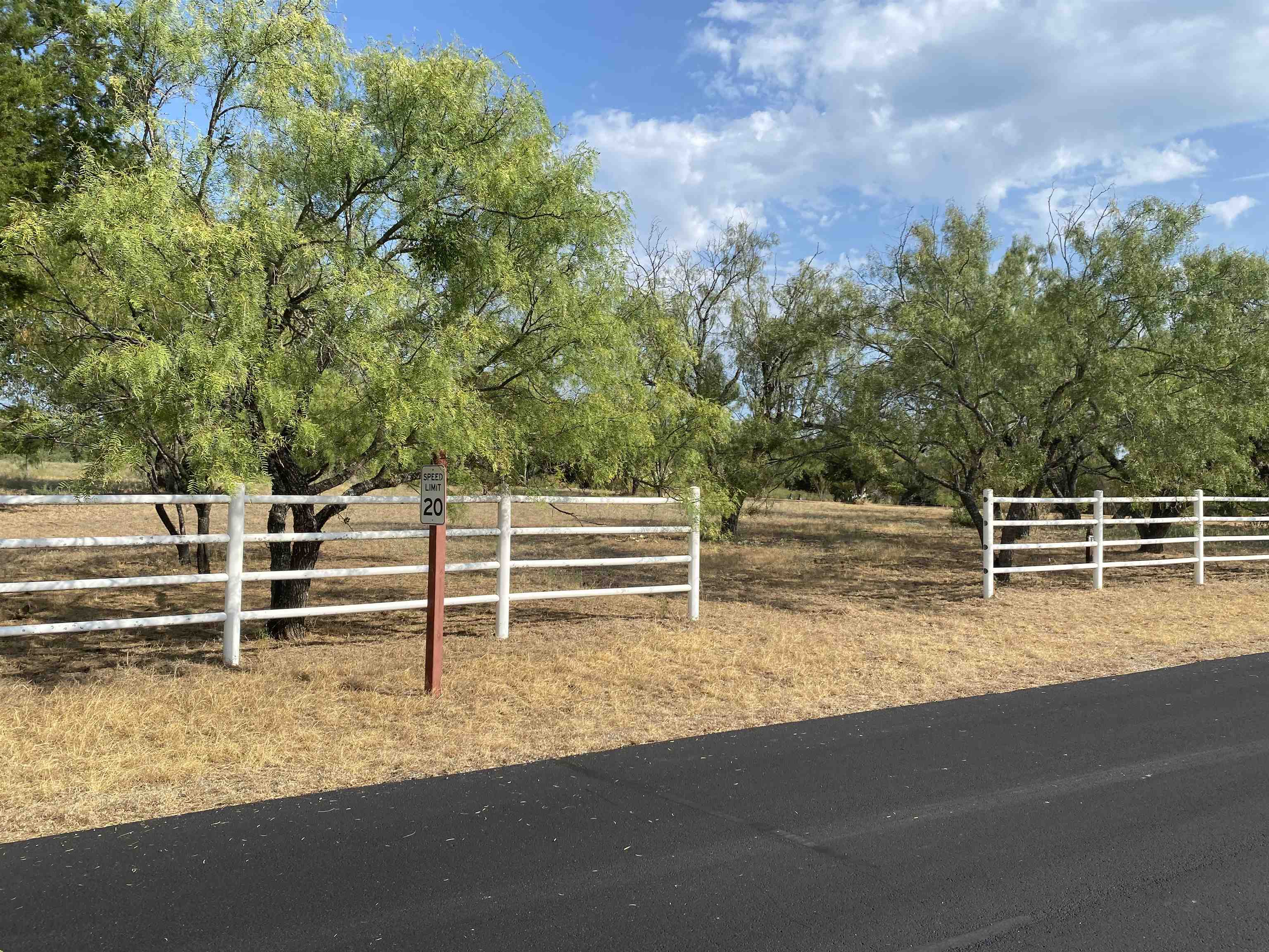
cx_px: 634
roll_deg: -1.5
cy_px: 476
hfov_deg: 67.3
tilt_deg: +2.0
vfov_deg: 53.1
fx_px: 953
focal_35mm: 26
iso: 32
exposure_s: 1/2688
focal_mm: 4.25
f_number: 1.8
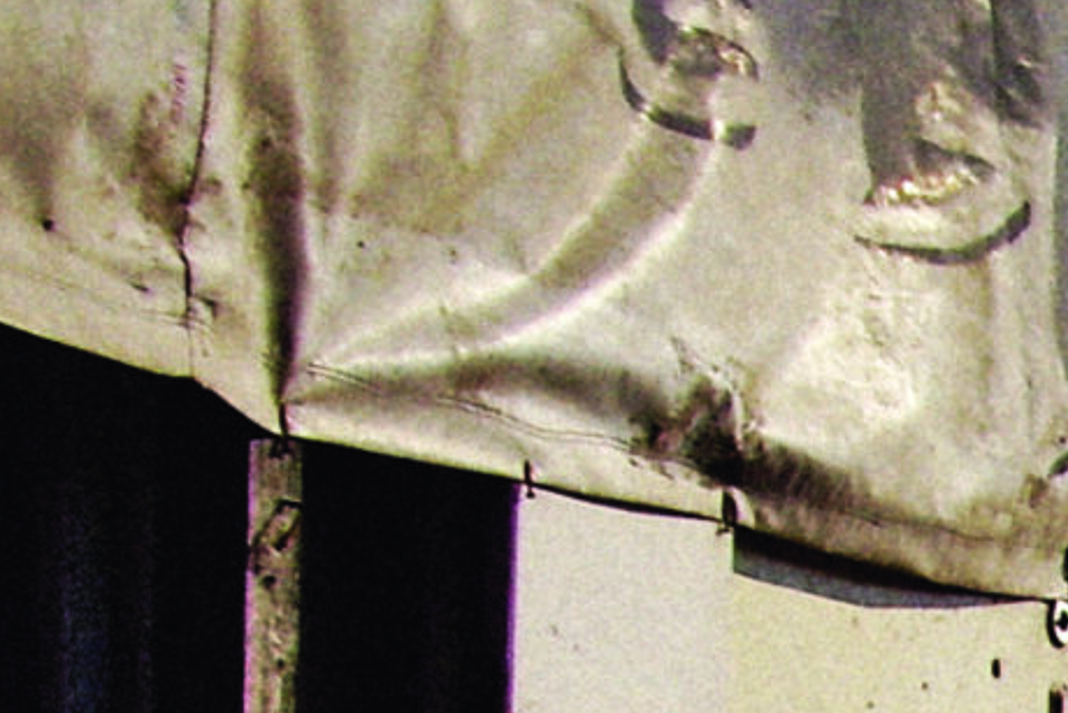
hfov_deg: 8.3
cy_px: 1886
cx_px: 2888
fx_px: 6528
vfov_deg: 5.9
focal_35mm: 220
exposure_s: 1/500
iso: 50
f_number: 5.6
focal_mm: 7.9
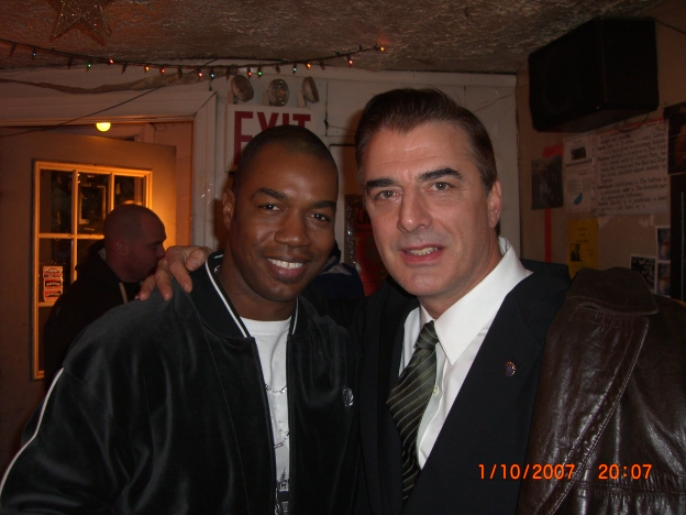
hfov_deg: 47.9
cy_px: 262
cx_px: 343
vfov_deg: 36.8
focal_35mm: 39
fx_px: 773
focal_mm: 6.2
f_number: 2.7
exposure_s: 1/60
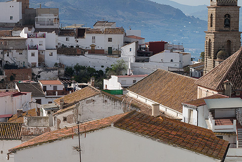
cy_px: 138
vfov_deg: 11.0
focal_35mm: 124
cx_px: -2
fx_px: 834
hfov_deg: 16.2
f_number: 13
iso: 200
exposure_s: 1/250
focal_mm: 50
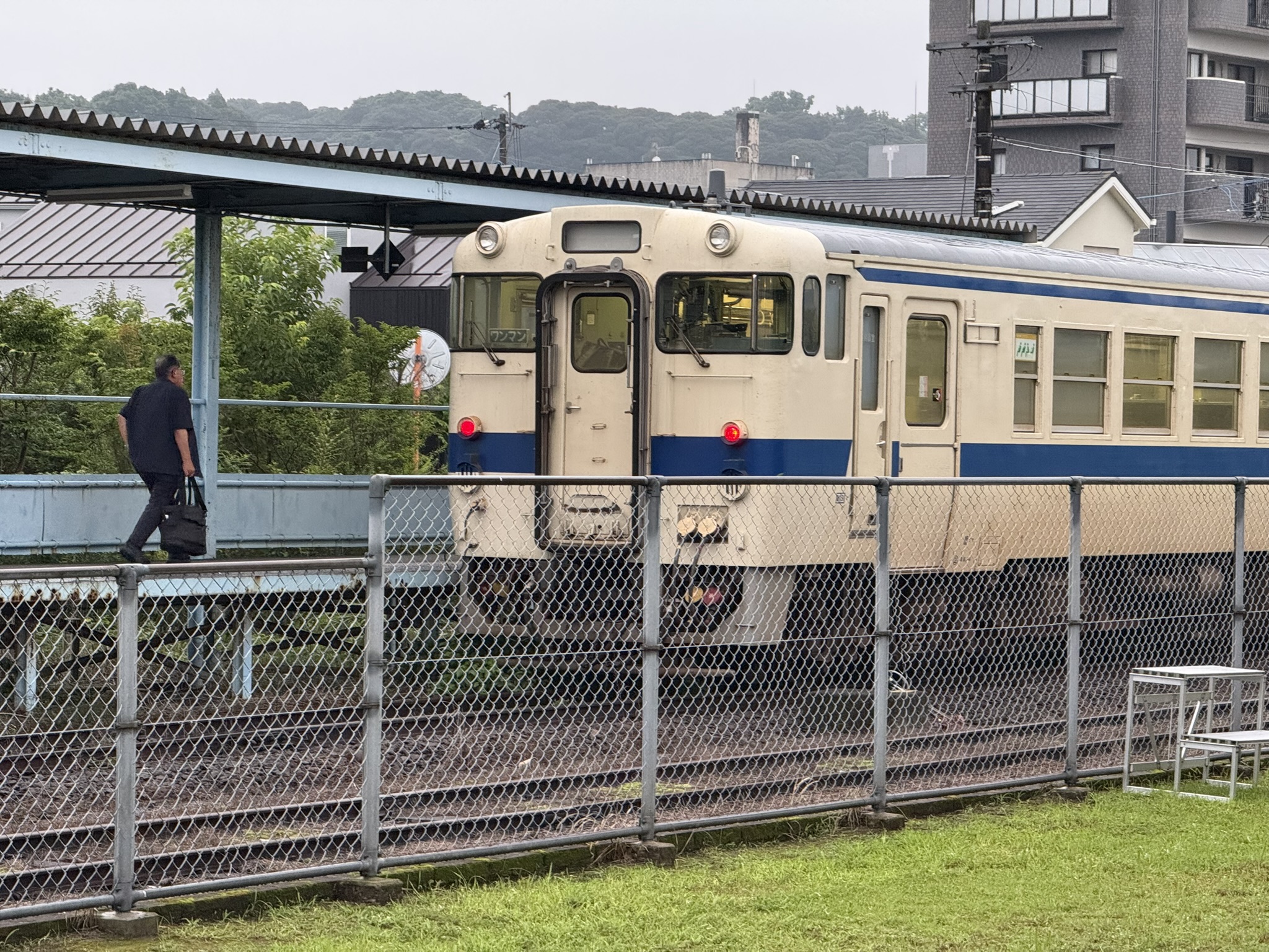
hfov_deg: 16.4
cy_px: 476
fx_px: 4399
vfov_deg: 12.3
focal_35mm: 120
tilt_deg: -0.4
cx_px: 634
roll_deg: -0.9
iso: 320
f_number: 2.8
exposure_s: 1/60
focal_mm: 15.66
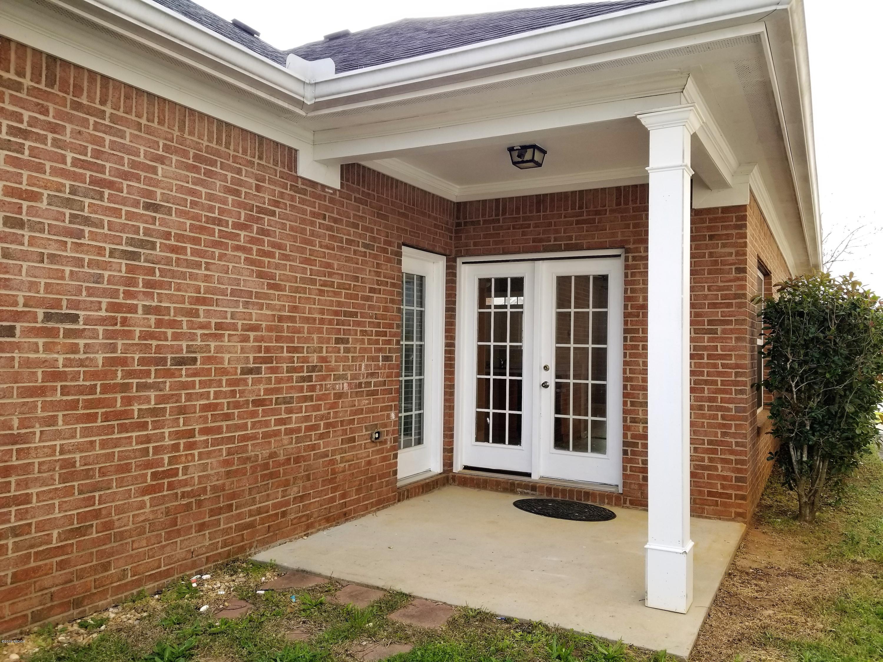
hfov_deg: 67.3
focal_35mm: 26
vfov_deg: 53.1
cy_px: 331
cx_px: 442
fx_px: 663
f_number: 1.7
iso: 50
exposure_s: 1/360
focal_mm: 4.3
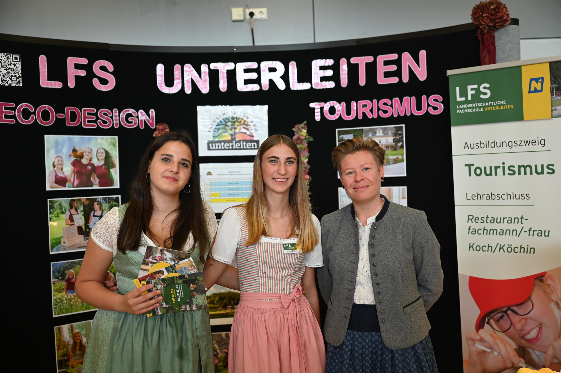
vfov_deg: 33.4
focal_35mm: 40
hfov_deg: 48.5
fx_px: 623
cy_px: 186
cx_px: 280
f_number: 2.8
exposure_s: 1/125
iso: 500
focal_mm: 40
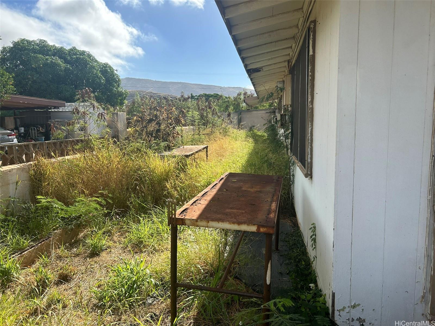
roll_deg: +0.9
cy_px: 163
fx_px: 327
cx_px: 218
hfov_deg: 67.3
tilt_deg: -7.1
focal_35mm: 26
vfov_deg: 53.1
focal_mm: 5.7
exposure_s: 1/2632
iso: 50
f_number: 1.5
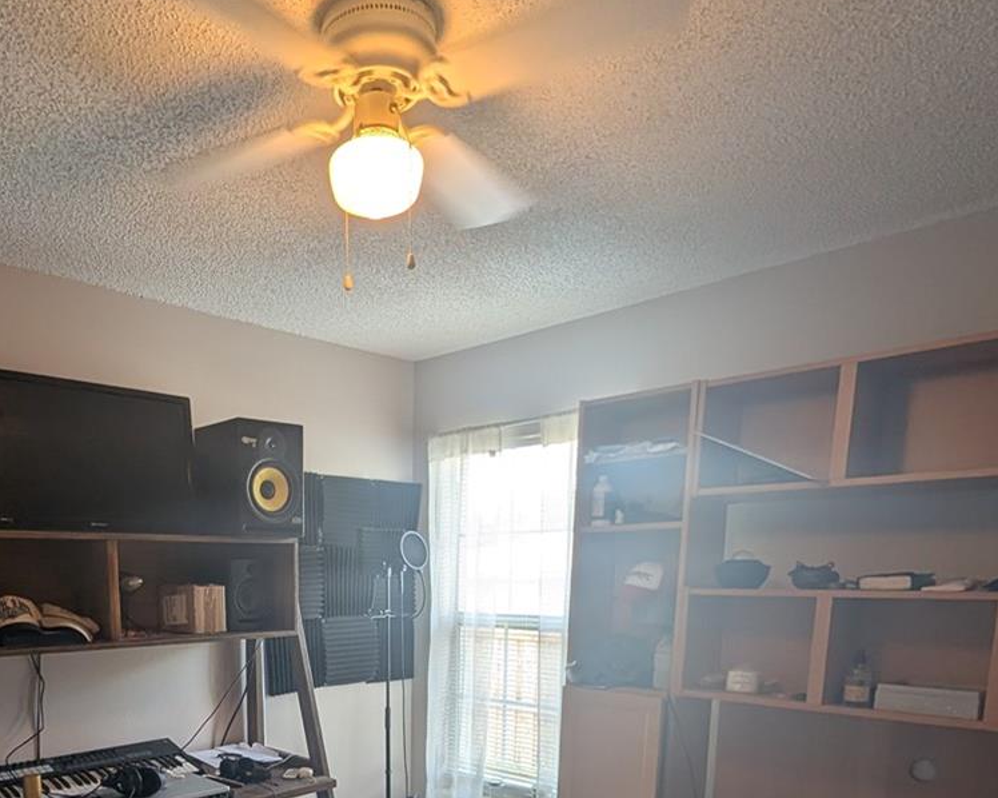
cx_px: 334
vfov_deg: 50.9
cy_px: 703
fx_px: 738
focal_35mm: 25
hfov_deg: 66.3
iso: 83
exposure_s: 1/120
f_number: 1.7
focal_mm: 2.02
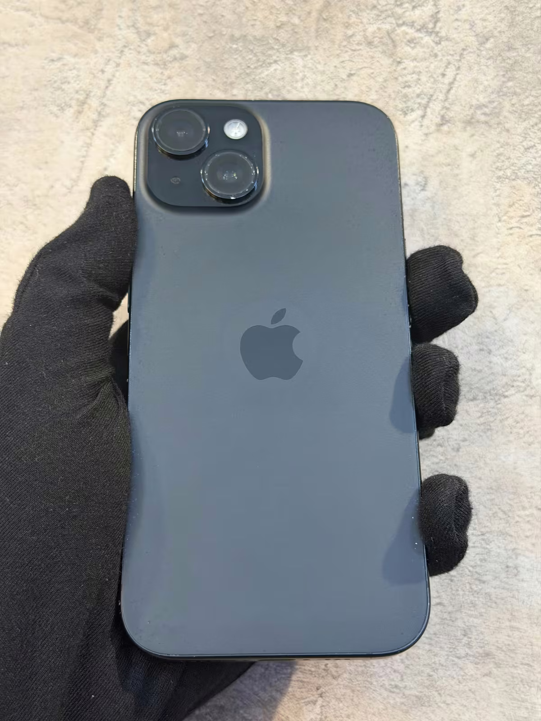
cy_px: 360
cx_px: 270
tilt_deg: +13.4
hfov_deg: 30.3
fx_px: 1000
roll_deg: -2.1
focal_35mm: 48
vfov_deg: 39.7
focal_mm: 6.76
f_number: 1.78
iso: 250
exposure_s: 1/50
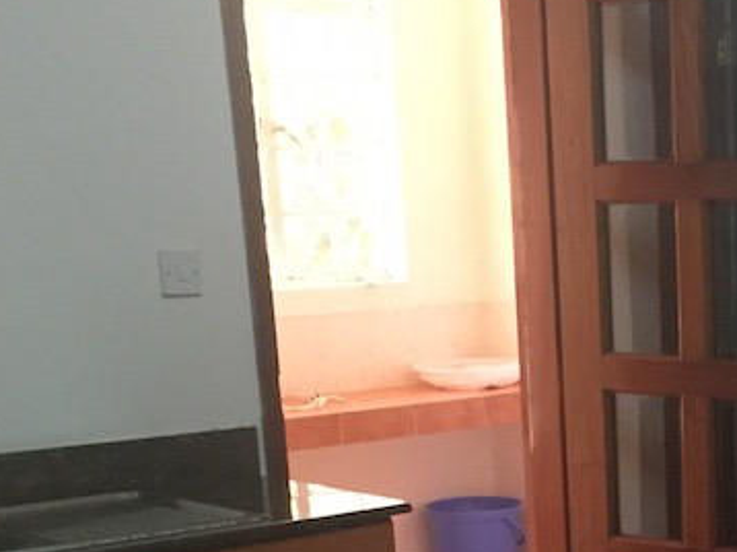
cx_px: 747
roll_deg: +0.4
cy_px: 678
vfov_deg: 16.9
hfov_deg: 22.6
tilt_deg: -15.2
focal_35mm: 83
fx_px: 1766
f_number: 2.2
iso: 250
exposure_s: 1/33
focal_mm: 4.15
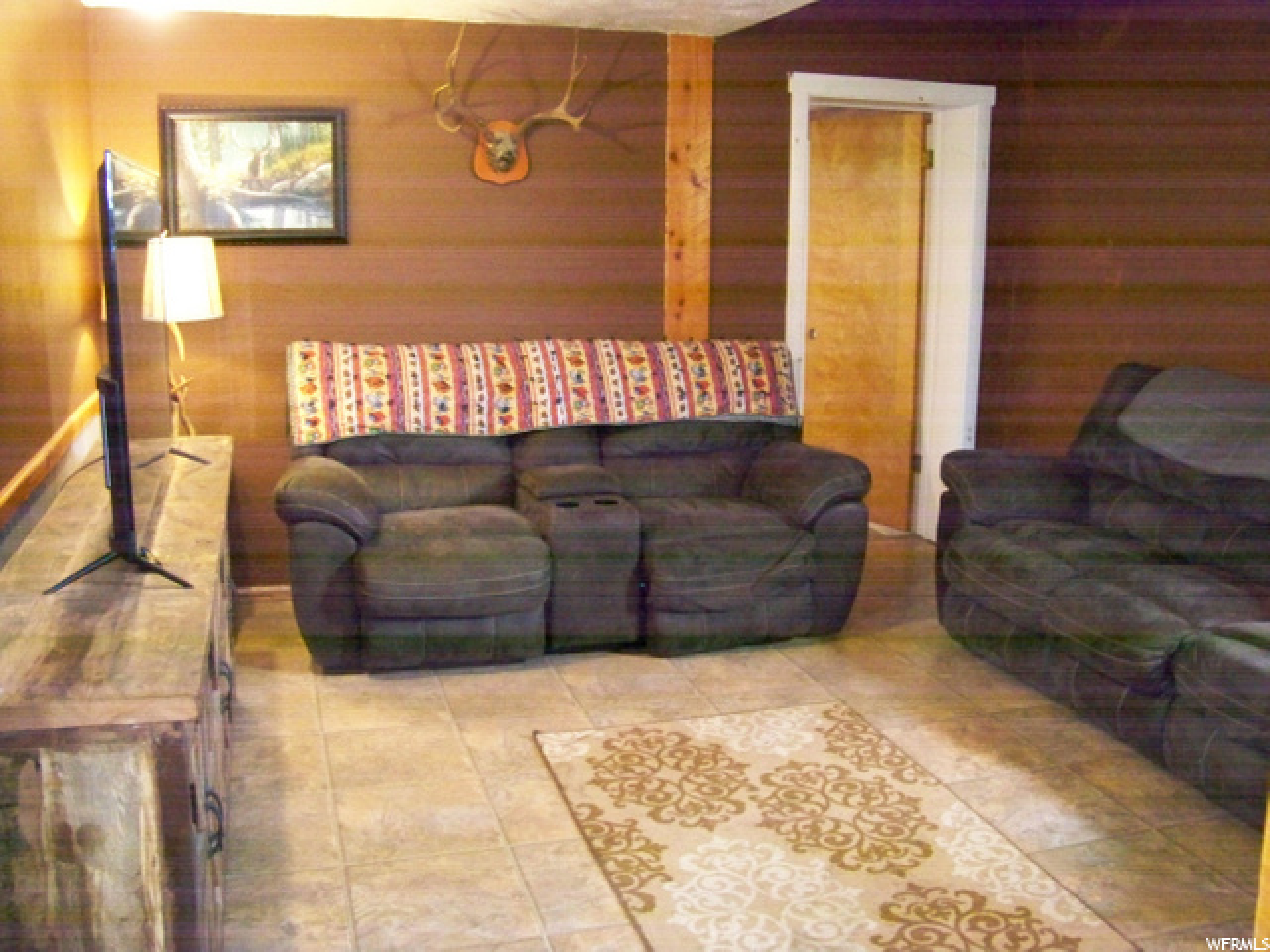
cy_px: 476
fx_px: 1211
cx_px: 635
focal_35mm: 33
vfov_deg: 42.9
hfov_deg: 55.4
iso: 1600
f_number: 2.8
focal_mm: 5.85
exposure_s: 1/30
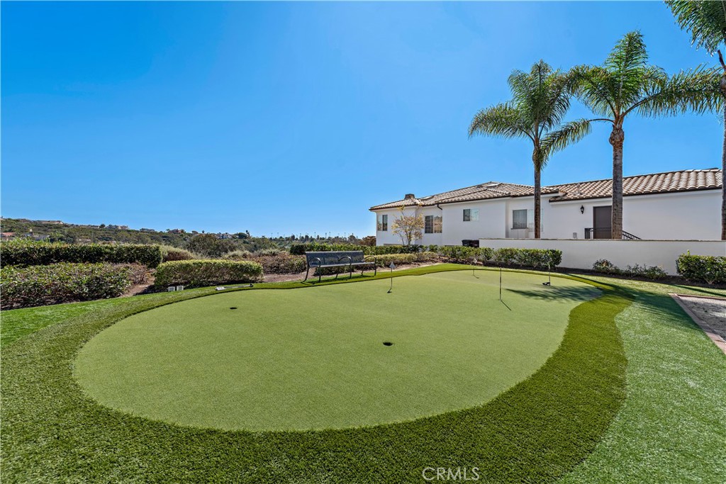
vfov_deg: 81.2
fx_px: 282
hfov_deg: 104.2
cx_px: 363
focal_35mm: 14
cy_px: 242
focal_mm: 14
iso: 160
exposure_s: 1/800
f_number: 7.1
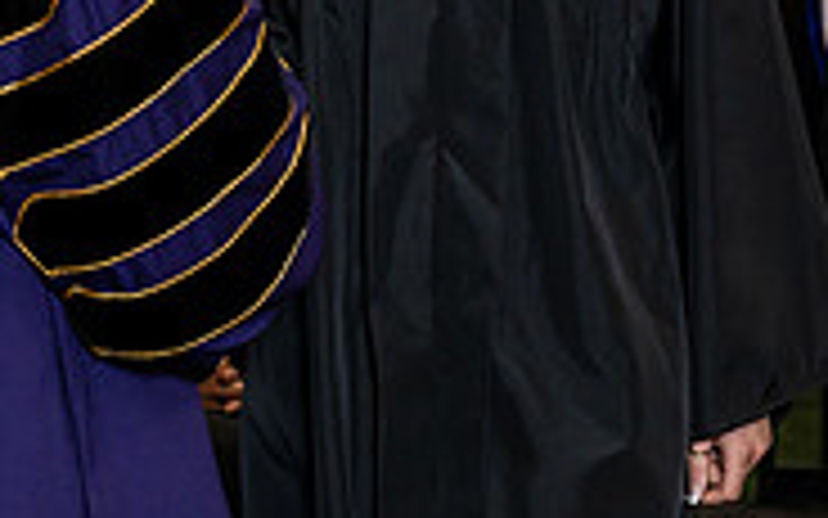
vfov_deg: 5.8
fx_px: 5077
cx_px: 117
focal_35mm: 225
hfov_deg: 9.3
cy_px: 29
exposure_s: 1/200
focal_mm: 70
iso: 1250
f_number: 5
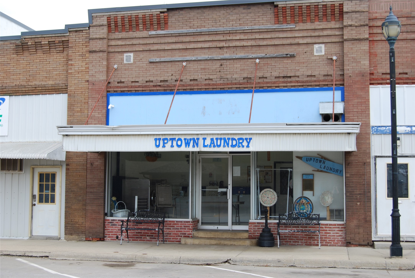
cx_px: 208
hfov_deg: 41.1
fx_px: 554
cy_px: 139
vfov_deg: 28.1
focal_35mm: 48
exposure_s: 1/200
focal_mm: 32
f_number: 7.1
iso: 100
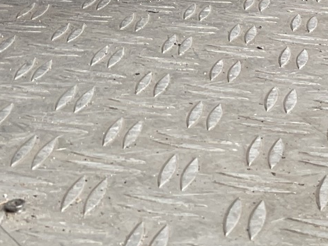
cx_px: 76
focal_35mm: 124
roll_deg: -1.2
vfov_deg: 11.2
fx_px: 1176
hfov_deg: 15.8
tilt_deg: -8.7
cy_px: -192
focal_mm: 3
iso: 20
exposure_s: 1/100
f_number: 1.8
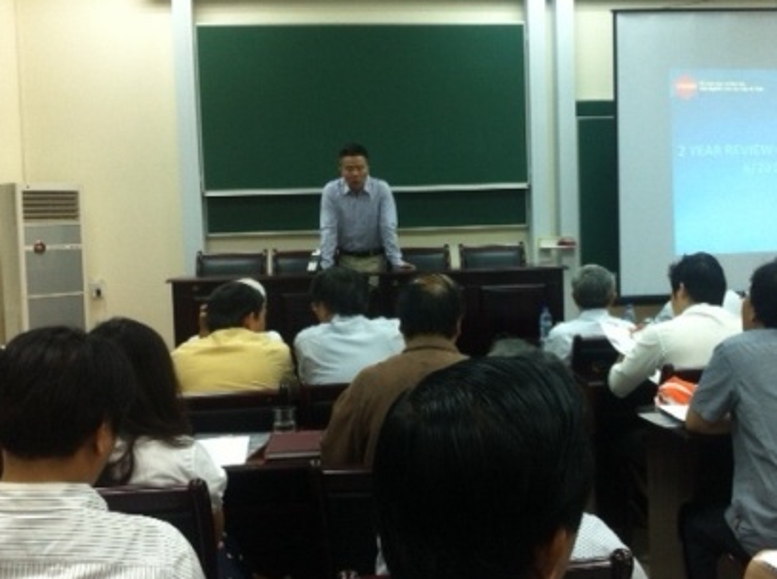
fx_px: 1030
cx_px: 467
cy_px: 284
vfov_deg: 31.4
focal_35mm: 46
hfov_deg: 41.1
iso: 125
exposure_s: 1/17
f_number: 2.8
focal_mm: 3.85
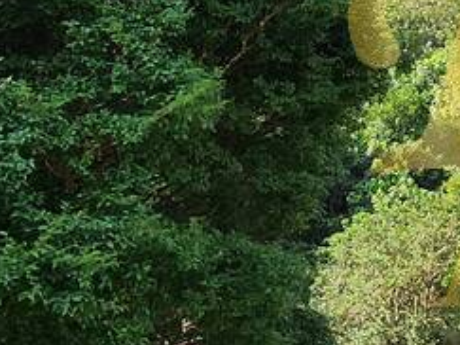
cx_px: 689
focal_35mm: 77
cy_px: 97
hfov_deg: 21.3
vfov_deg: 19.0
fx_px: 1023
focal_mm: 2.2
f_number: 2.2
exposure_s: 1/1064
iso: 50
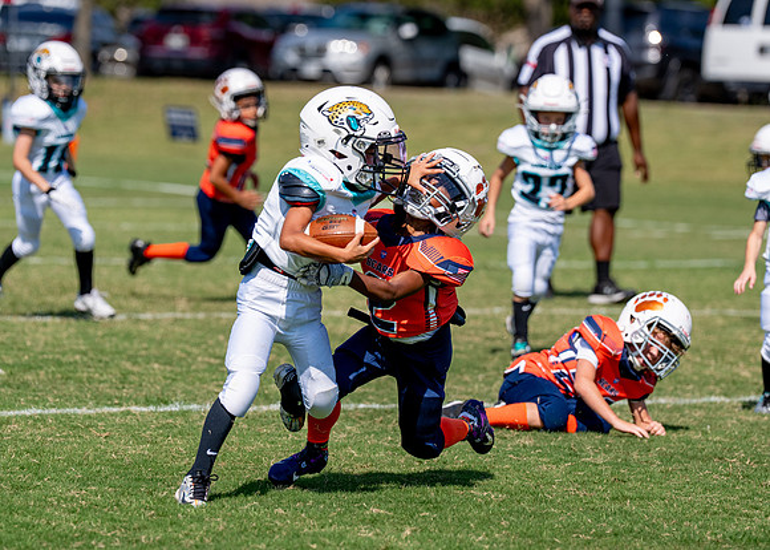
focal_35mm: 227
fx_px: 4972
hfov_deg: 8.9
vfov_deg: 6.3
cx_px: 415
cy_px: 235
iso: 200
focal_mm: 176
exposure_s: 1/4000
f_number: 3.5
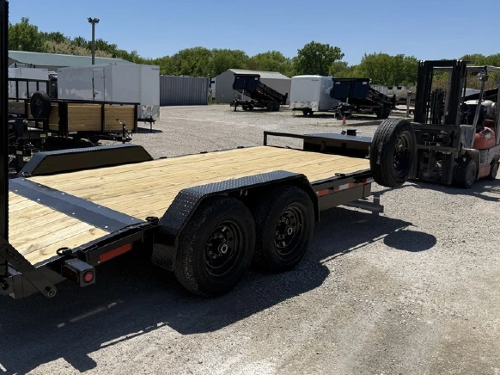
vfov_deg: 42.9
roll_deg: -1.2
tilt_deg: -8.8
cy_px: 169
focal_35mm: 33
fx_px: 476
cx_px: 180
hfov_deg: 54.6
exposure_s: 1/7353
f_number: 1.78
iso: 80
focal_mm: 6.76
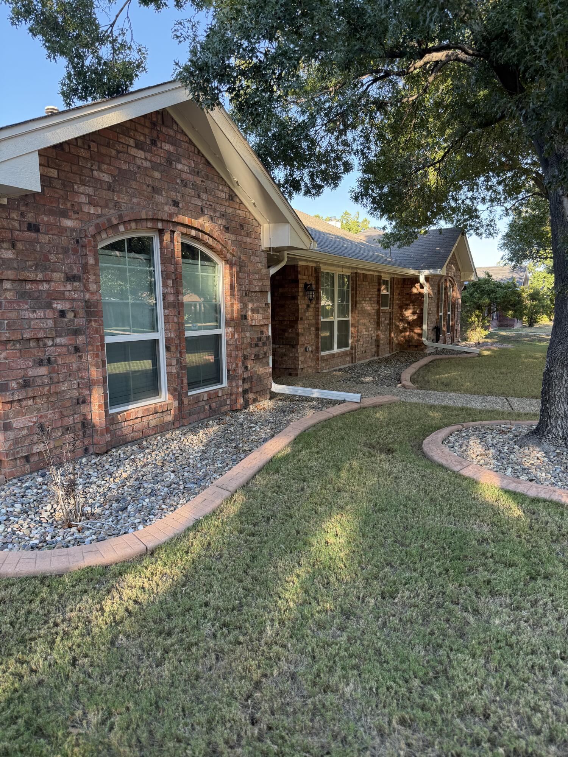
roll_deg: +1.1
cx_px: 284
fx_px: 525
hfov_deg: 56.8
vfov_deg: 71.6
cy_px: 378
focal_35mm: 24
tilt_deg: -7.3
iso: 80
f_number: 1.78
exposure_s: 1/233
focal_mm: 6.76
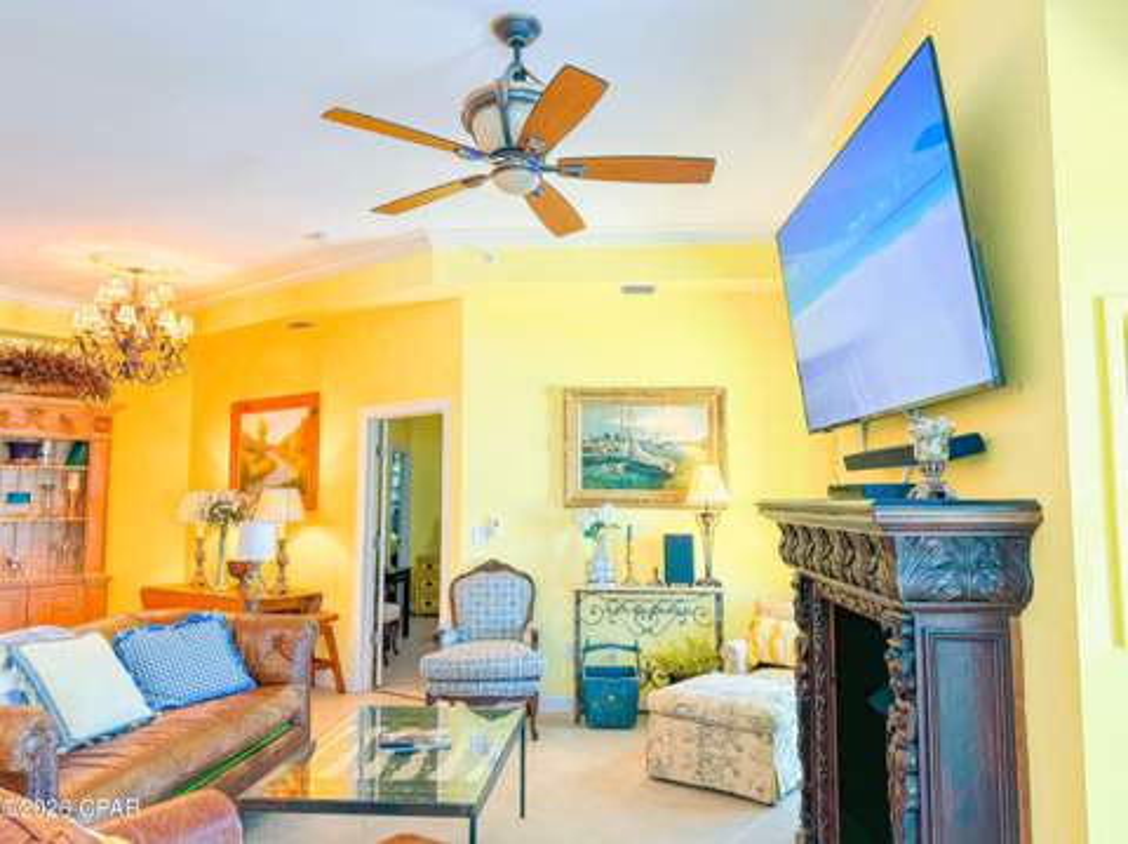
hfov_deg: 71.7
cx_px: 564
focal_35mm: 24
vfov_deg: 56.7
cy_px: 422
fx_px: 781
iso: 200
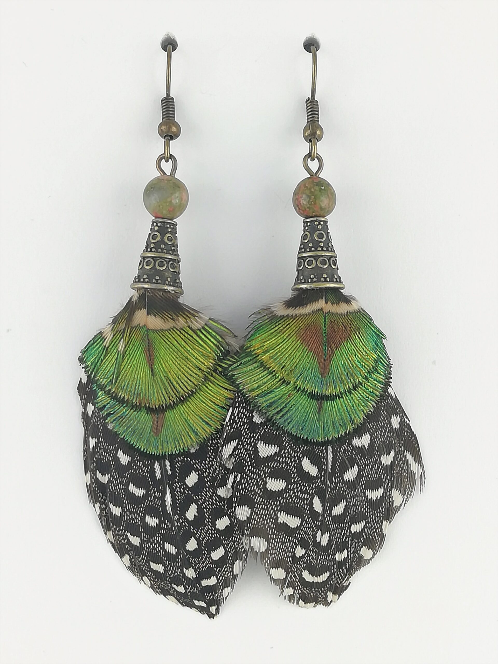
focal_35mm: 61
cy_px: 332
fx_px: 1170
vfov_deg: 31.7
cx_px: 249
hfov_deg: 24.0
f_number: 2.2
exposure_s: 1/102
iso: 50
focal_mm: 3.46
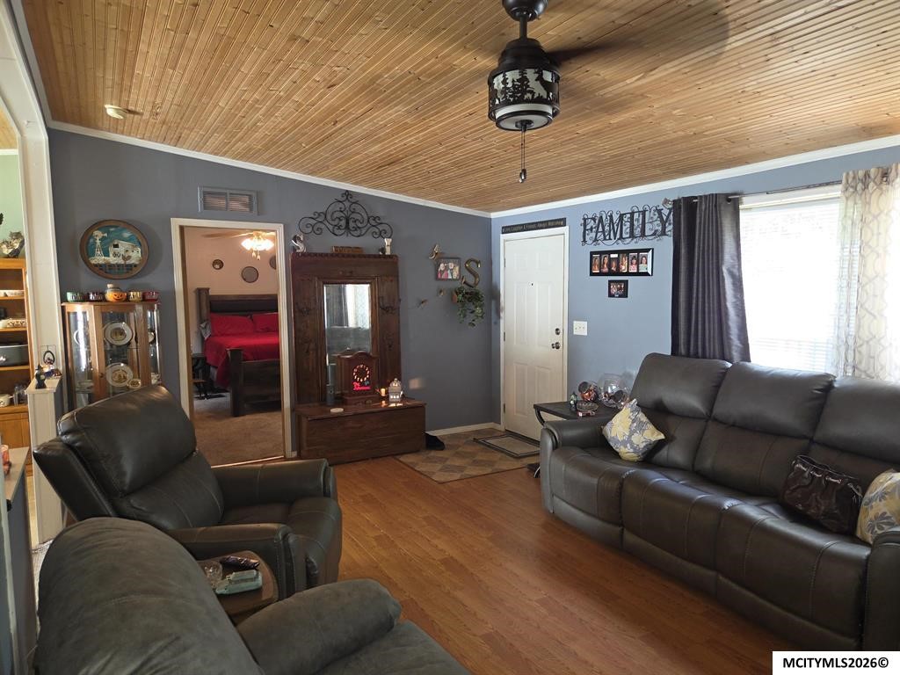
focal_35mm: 23
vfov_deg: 58.9
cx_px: 450
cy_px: 338
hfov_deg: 73.9
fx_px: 598
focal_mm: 5.4
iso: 125
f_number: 1.8
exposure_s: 1/17.2
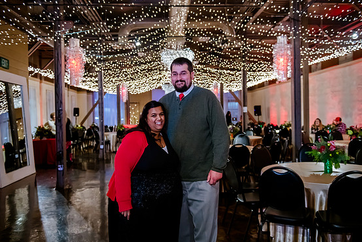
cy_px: 120
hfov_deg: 57.2
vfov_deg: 40.0
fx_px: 332
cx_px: 180
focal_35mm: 33
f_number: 2.8
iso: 3200
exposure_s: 1/100
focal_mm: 31
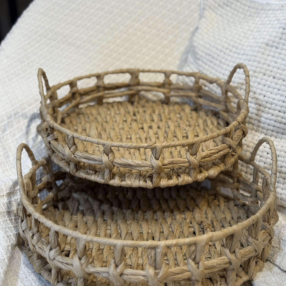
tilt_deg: -27.3
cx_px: 142
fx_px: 533
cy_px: 166
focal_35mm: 57
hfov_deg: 30.0
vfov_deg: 30.0
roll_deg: +1.2
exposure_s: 1/291
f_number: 1.78
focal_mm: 6.76
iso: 64
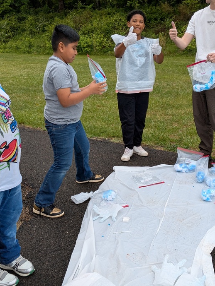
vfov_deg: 46.7
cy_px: 159
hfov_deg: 35.9
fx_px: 331
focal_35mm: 40
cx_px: 121
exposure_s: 1/2597
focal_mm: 4.38
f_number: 1.73
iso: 67
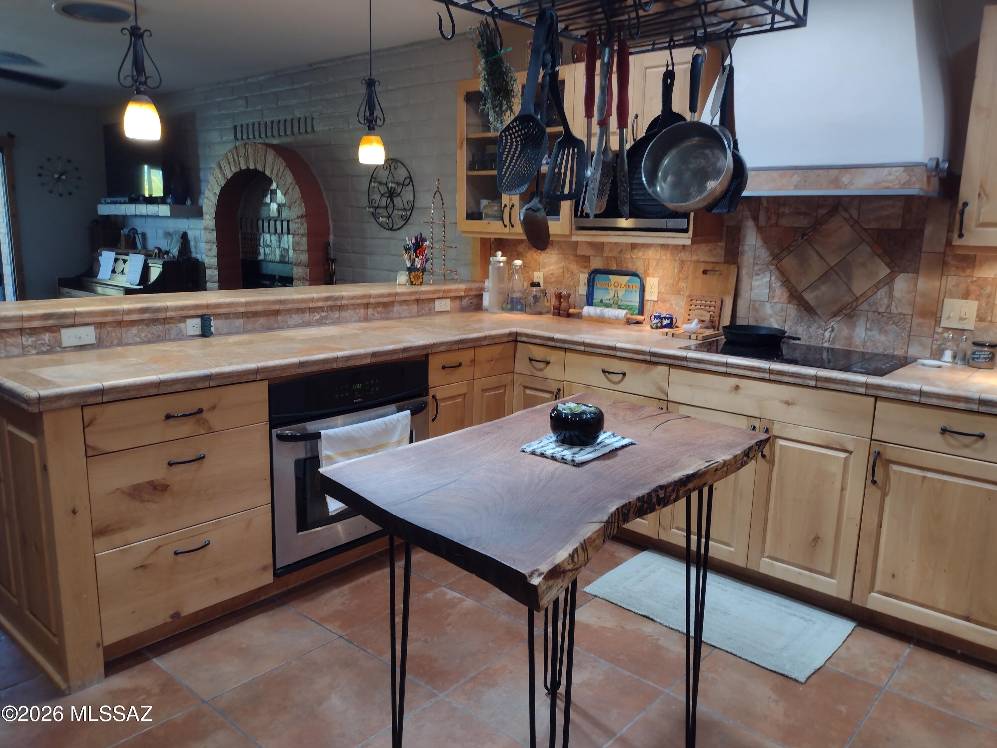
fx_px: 778
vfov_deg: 51.4
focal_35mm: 27
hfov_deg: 65.3
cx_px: 498
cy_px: 374
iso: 139
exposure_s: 1/40
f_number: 1.7
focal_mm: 4.71
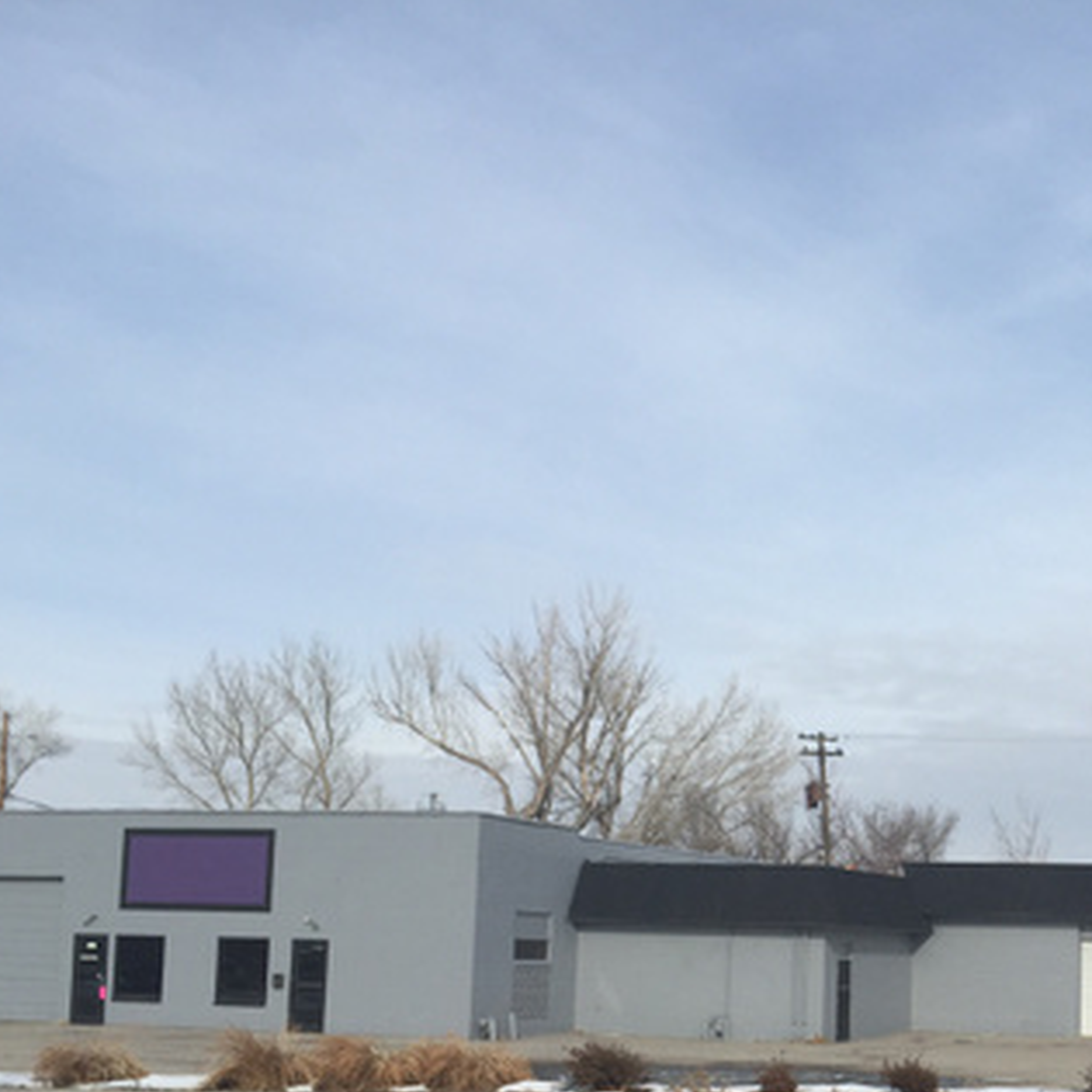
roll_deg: -1.4
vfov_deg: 32.2
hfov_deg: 31.3
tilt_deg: +4.8
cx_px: 974
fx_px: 1856
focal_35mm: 52
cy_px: 822
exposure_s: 1/3049
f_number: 2.2
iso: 32
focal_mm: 4.15
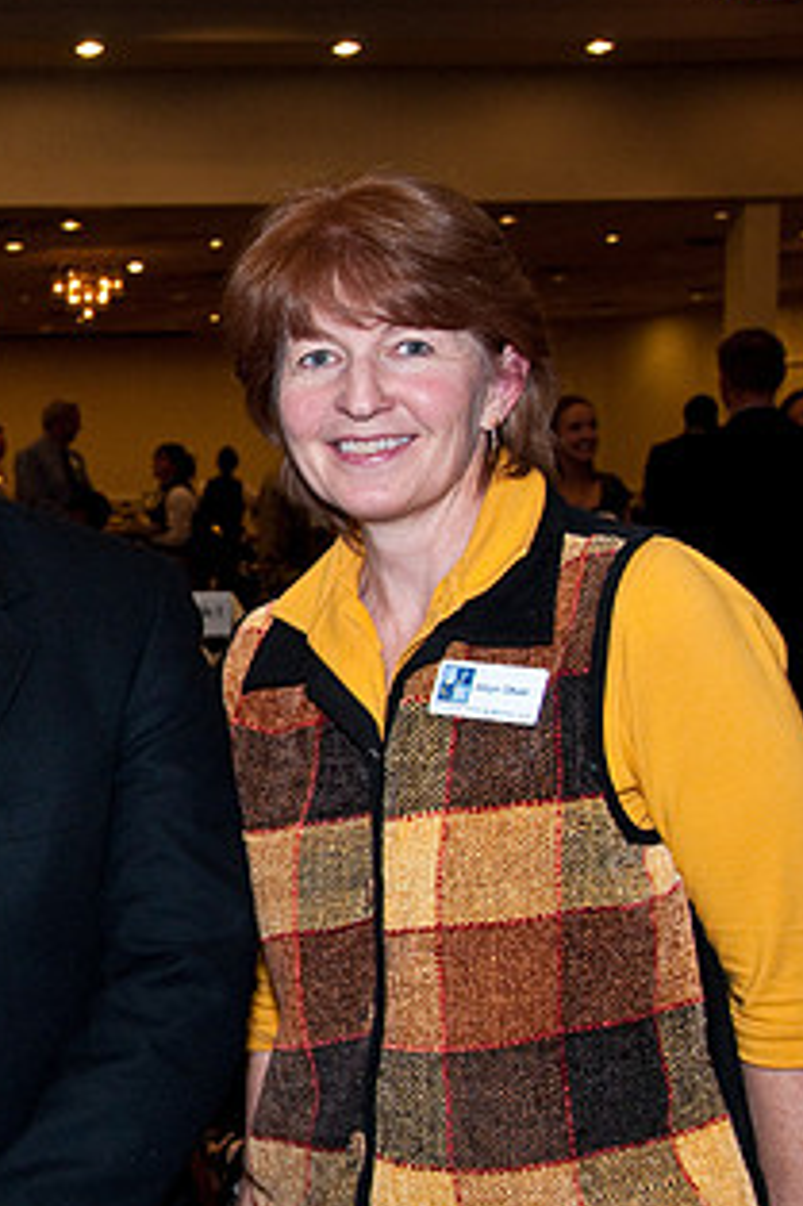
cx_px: -261
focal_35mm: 72
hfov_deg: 17.6
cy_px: 620
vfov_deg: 28.1
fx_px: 2411
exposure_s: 1/60
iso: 640
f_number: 6.3
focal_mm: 26
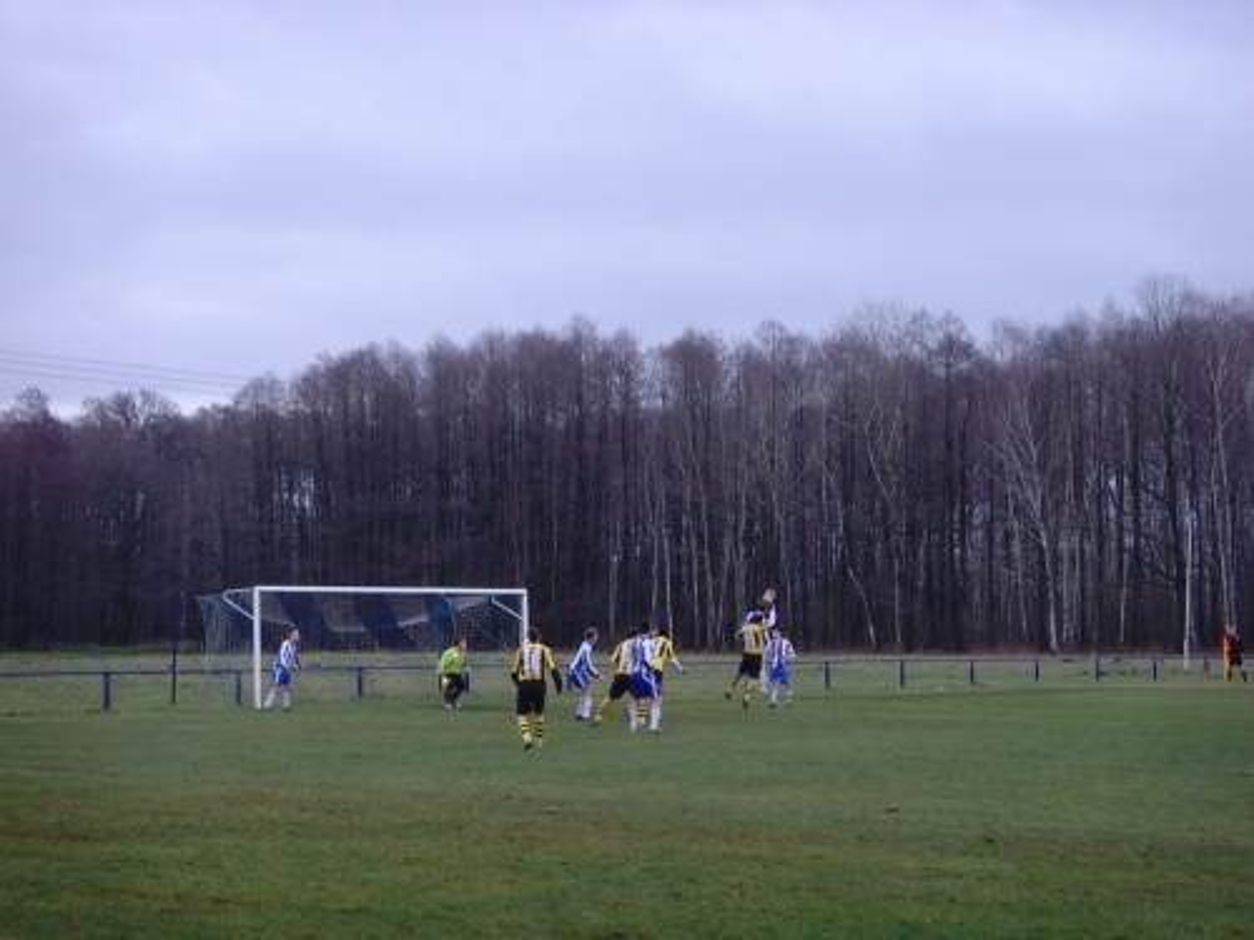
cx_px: 627
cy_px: 470
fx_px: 2536
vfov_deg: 21.0
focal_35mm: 70
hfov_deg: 27.8
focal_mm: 11.8
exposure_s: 1/60
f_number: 4.1
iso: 100
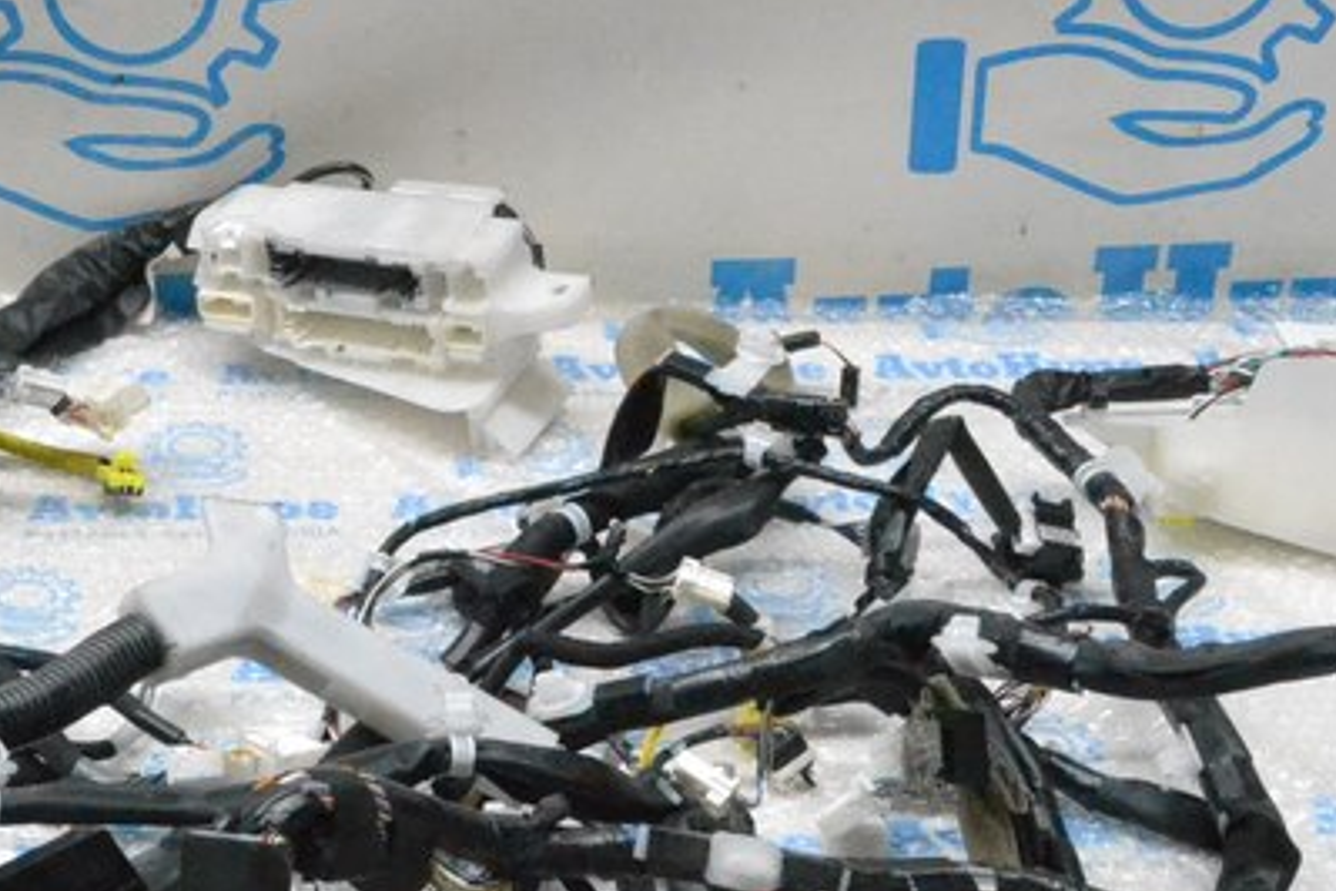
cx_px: 285
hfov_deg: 25.9
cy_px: 330
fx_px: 2857
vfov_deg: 17.7
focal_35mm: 77
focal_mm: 20
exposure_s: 1/100
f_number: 14
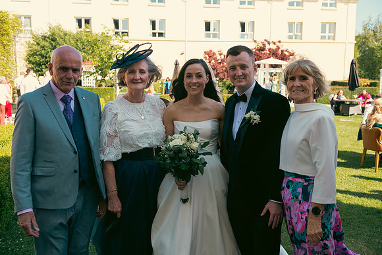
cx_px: 191
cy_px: 128
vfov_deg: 33.4
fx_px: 425
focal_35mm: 40
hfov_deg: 48.4
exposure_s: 1/500
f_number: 5
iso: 200
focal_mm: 40
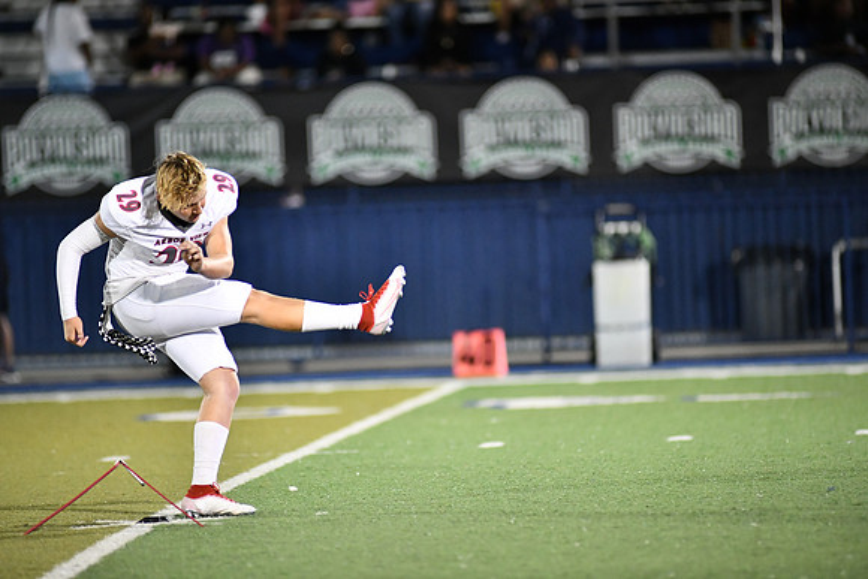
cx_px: 434
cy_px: 290
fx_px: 7235
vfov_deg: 4.6
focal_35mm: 300
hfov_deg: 6.9
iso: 5000
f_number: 2.8
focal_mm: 300
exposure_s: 1/1000
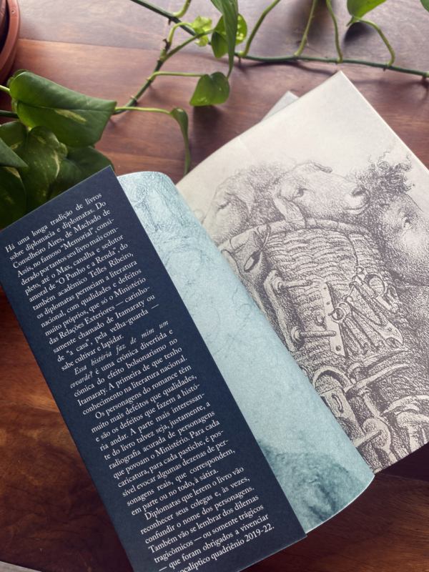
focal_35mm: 26
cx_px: 214
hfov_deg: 53.1
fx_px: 430
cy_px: 286
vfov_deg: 67.3
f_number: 1.8
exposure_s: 1/122
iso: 40
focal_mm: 4.25
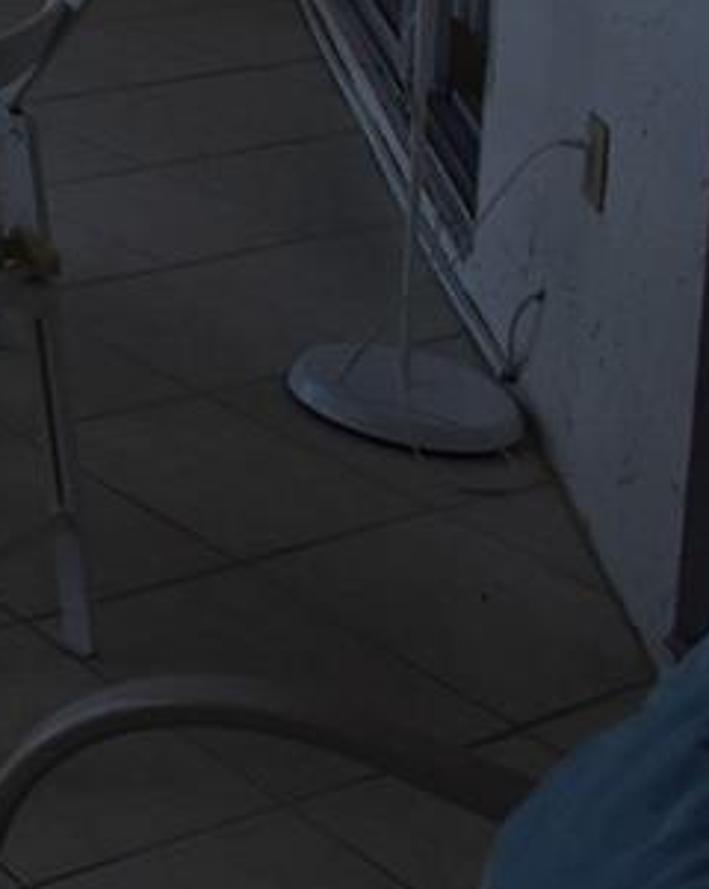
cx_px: -984
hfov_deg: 14.1
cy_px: -512
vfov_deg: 20.8
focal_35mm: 75
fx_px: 1971
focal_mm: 10
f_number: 10
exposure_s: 1/200
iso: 320
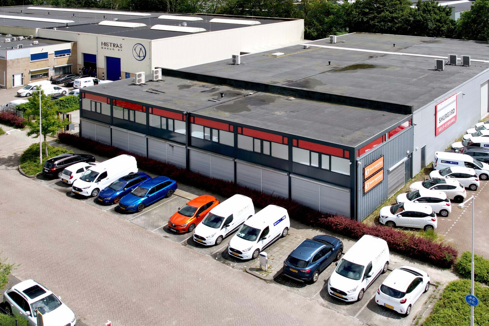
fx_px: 462
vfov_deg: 38.8
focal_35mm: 34
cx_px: 250
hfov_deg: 55.8
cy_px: 144
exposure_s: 1/2000
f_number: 2.8
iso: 110
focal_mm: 8.38
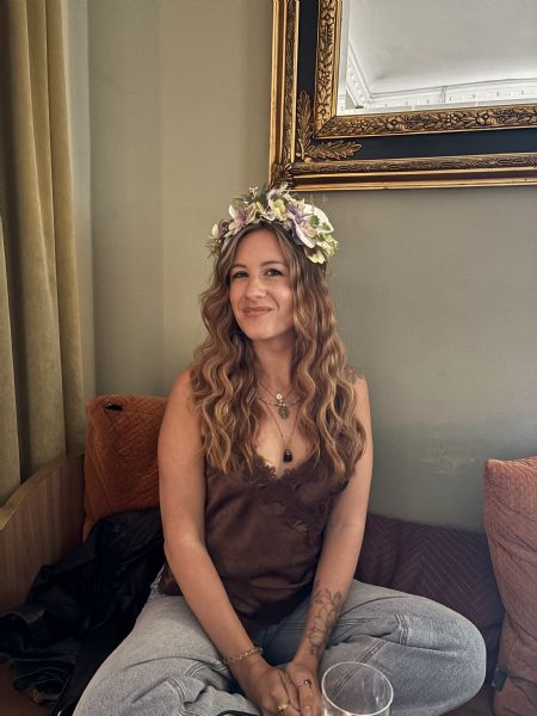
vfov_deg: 67.3
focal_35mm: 26
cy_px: 358
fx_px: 538
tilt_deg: -9.2
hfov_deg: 53.1
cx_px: 268
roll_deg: -2.4
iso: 1000
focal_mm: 5.96
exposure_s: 1/17
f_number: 1.6
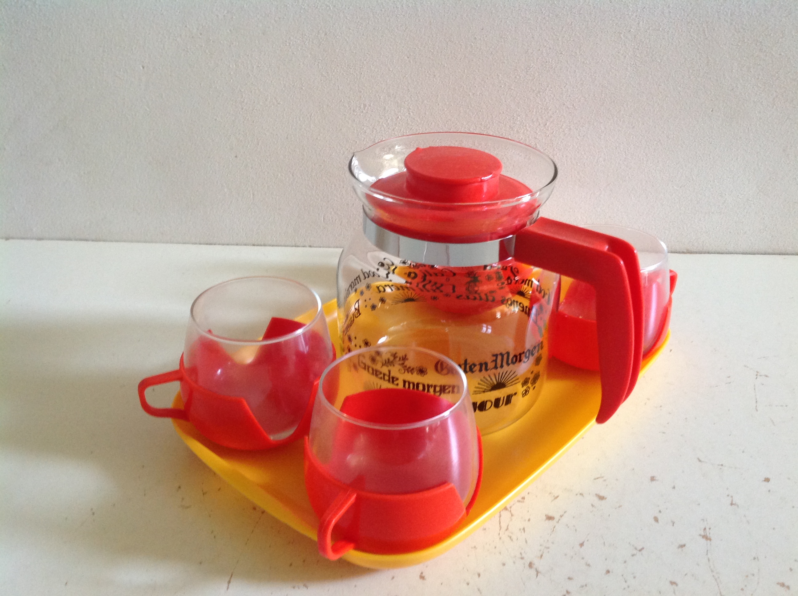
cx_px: 399
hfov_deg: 52.7
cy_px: 298
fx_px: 806
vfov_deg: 40.6
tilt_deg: -27.6
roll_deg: -0.7
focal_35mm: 35
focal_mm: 4.28
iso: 160
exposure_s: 1/15
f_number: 2.4
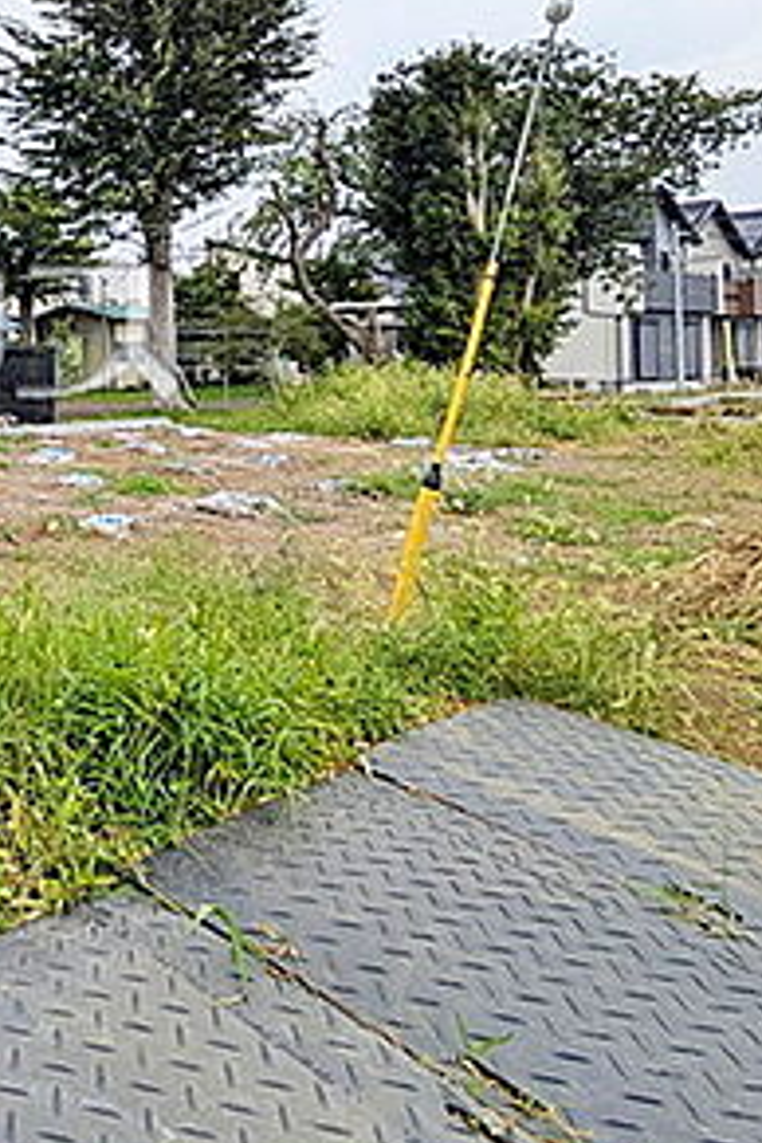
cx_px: -240
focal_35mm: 30
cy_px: 326
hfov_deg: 32.3
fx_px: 952
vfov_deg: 59.5
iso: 53
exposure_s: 1/2294
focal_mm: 1.83
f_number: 2.2
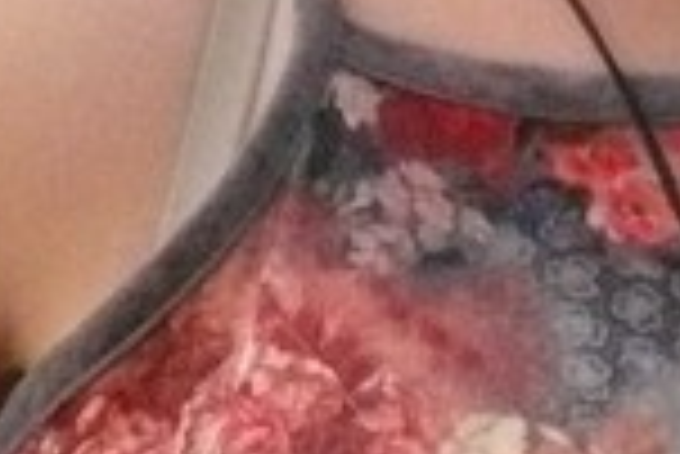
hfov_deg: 5.2
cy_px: -688
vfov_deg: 3.4
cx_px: 581
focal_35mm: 395
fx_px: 7468
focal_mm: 11.9
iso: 800
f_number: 10
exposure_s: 1/160
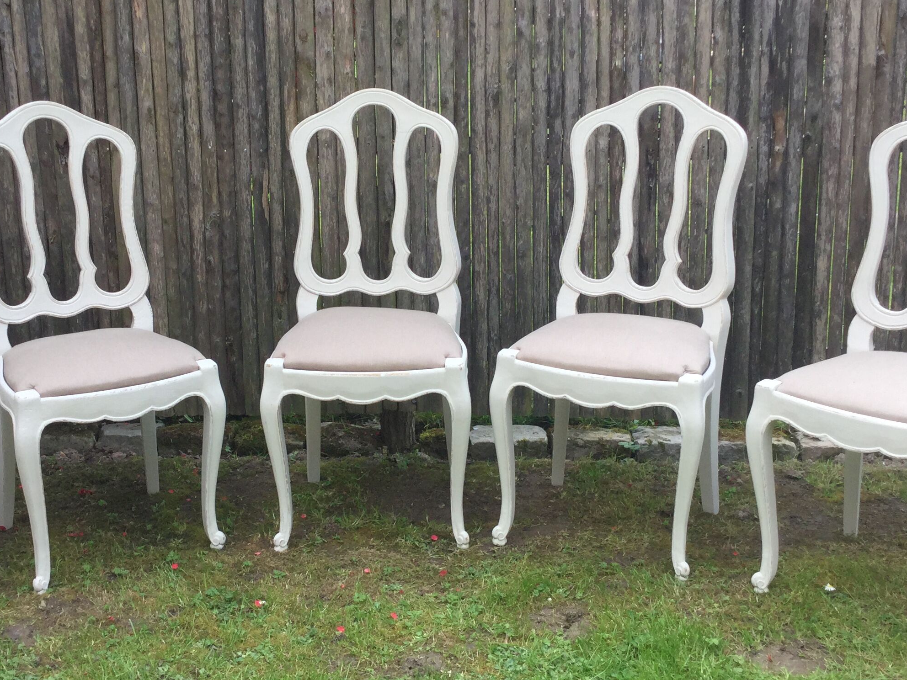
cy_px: 346
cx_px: 376
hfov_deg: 37.4
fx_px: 1336
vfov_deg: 28.6
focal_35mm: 51
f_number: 2.4
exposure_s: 1/204
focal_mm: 3.3
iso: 25
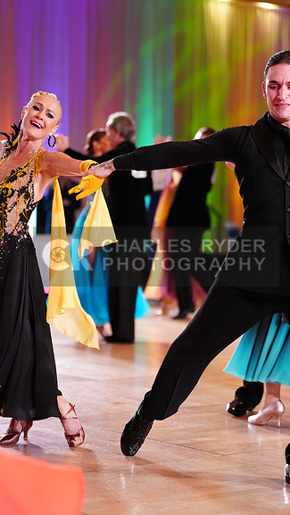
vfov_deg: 21.4
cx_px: 157
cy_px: 257
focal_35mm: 100
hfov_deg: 12.1
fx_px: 1366
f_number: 2.8
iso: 2000
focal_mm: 95
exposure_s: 1/500
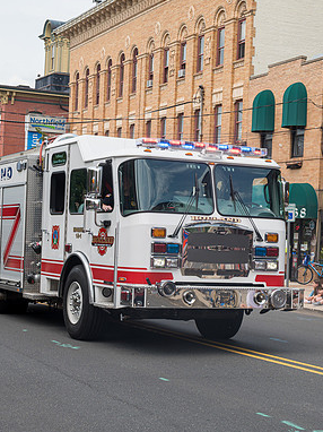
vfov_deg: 26.7
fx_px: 909
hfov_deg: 20.1
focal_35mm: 73
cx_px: 182
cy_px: 215
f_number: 10
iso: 100
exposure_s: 1/100
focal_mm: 50
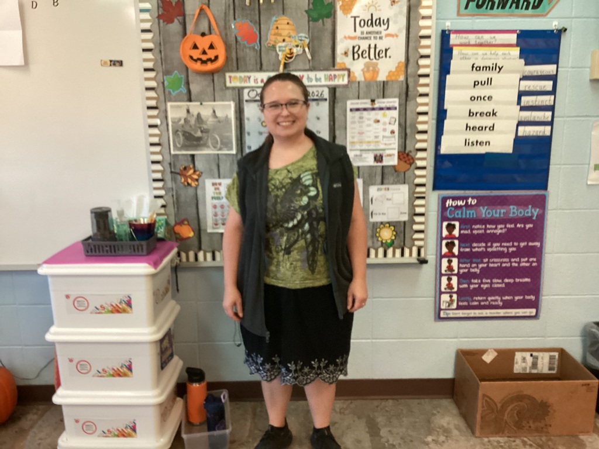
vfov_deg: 45.4
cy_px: 224
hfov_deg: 58.4
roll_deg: +0.4
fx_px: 536
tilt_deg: -14.0
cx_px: 300
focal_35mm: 31
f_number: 2.4
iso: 320
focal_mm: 3.3
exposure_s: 1/60
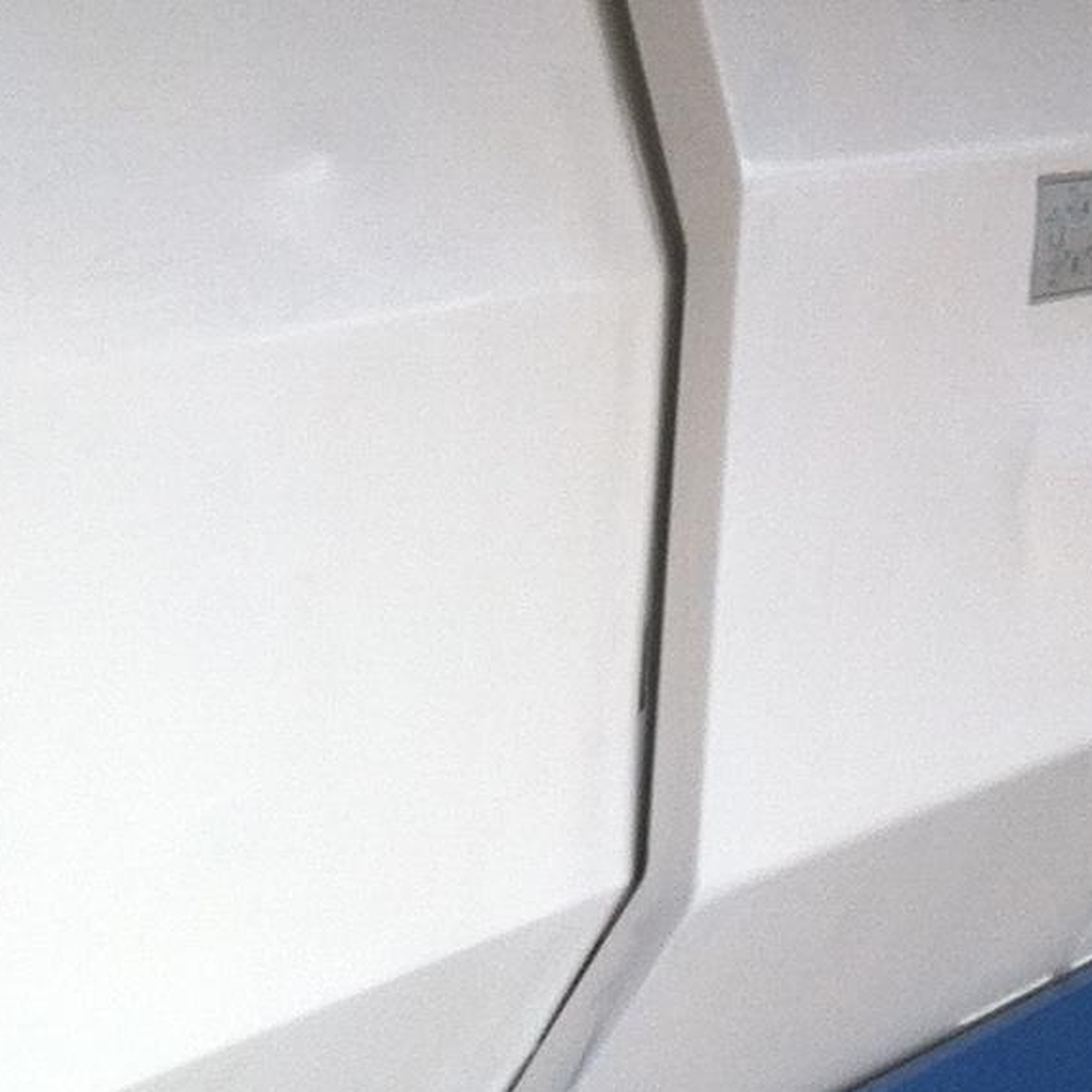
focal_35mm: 140
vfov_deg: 12.3
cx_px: 598
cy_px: -107
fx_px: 4997
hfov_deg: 12.5
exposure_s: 1/120
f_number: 2.8
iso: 80
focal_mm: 3.85
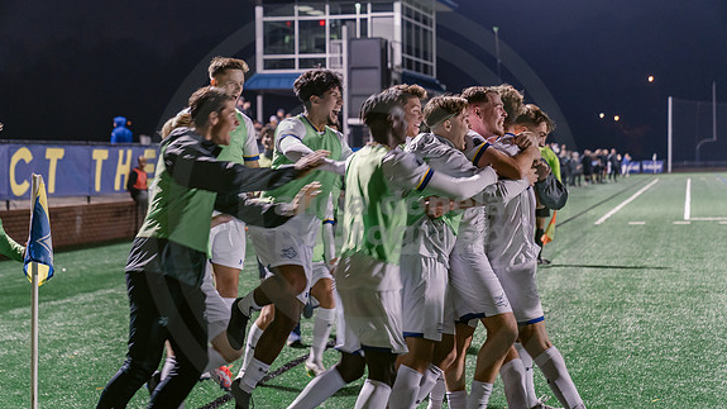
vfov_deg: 16.3
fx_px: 1426
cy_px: 217
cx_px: 363
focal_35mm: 74
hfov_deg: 28.6
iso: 2500
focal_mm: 70
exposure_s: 1/125
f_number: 3.5
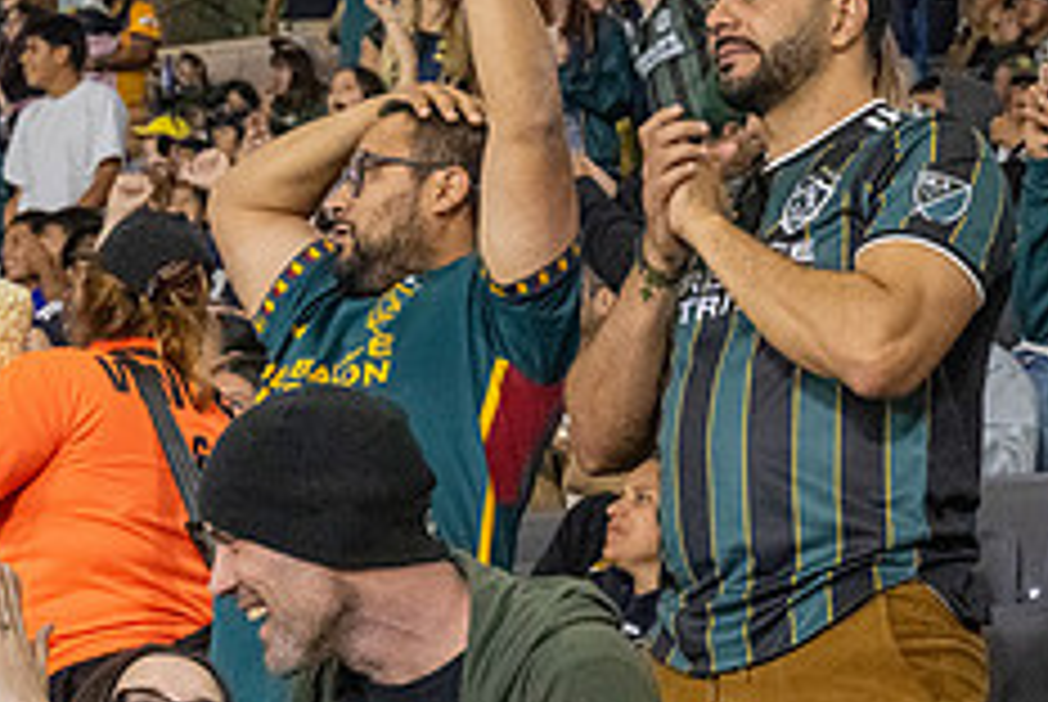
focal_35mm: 174
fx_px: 5072
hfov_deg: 11.8
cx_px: 445
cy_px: 205
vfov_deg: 7.9
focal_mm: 70
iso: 18000
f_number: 8
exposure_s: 1/400
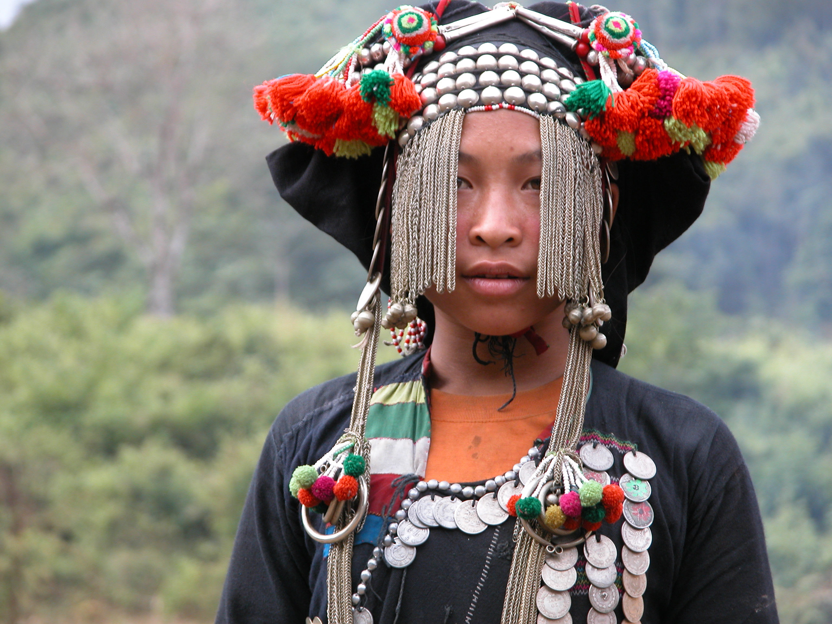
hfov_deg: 8.9
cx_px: 416
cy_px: 312
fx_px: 5360
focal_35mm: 223
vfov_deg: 6.7
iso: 100
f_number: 4.1
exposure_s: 1/126
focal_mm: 56.7
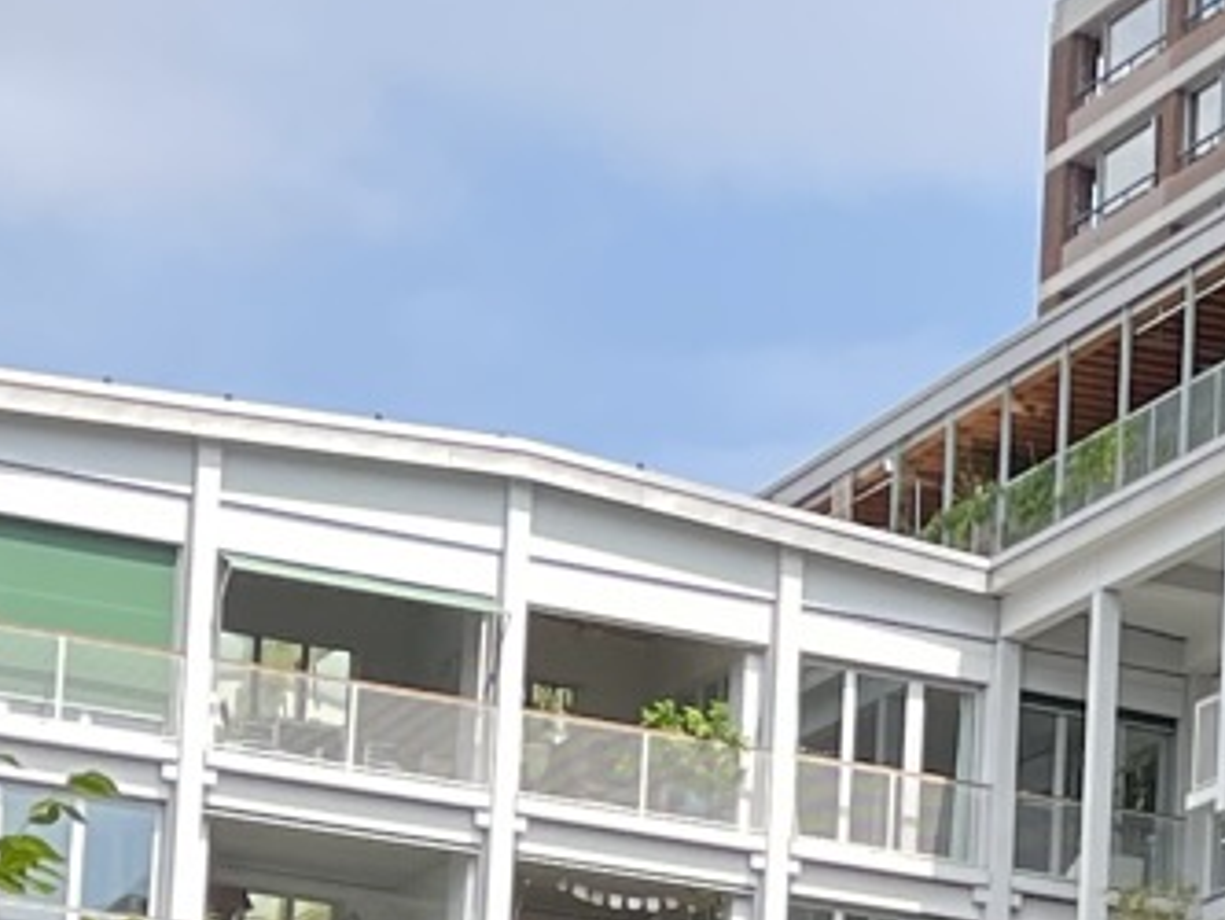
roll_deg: -1.5
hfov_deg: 11.5
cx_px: 2192
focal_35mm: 160
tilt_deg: +5.1
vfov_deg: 8.9
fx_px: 5664
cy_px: 1601
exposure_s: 1/1238
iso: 50
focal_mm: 5.1
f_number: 1.6
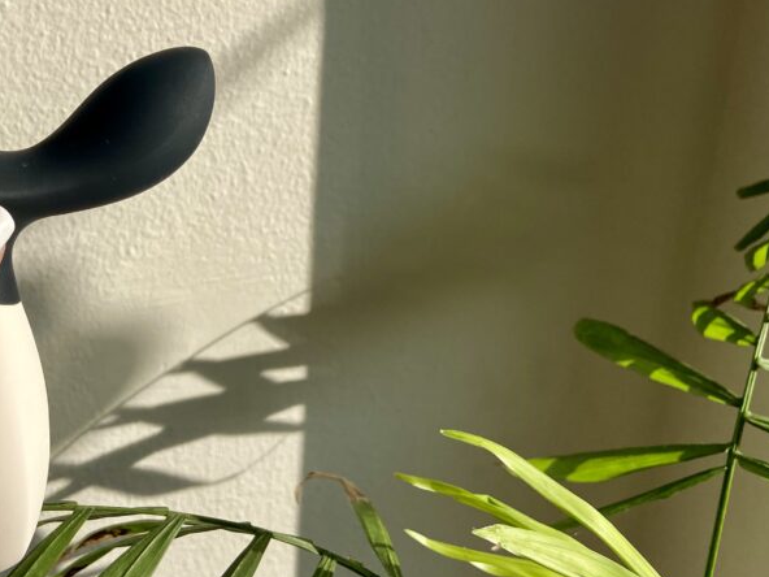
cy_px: 134
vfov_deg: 31.5
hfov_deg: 40.2
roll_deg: +1.9
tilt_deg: -20.4
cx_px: 142
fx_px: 1000
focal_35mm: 45
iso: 32
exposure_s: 1/3610
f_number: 1.8
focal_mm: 4.25
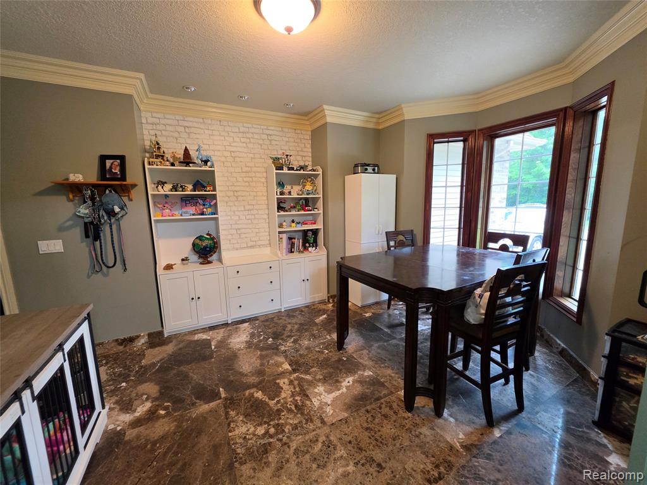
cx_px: 324
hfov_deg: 106.2
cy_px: 242
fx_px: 243
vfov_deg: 89.9
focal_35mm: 13
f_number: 1.9
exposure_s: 1/60
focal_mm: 2.2
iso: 320
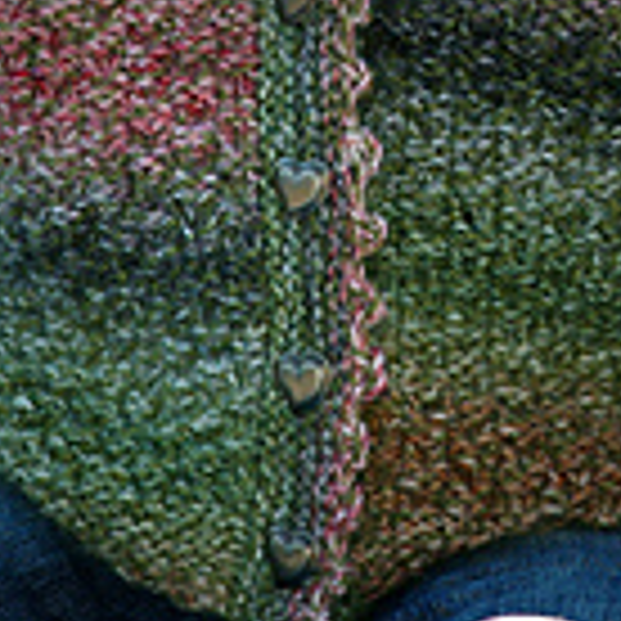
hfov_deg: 2.3
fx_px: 15161
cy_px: -176
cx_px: 338
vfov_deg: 2.3
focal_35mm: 747
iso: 100
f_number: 9.5
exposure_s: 1/125
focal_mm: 126
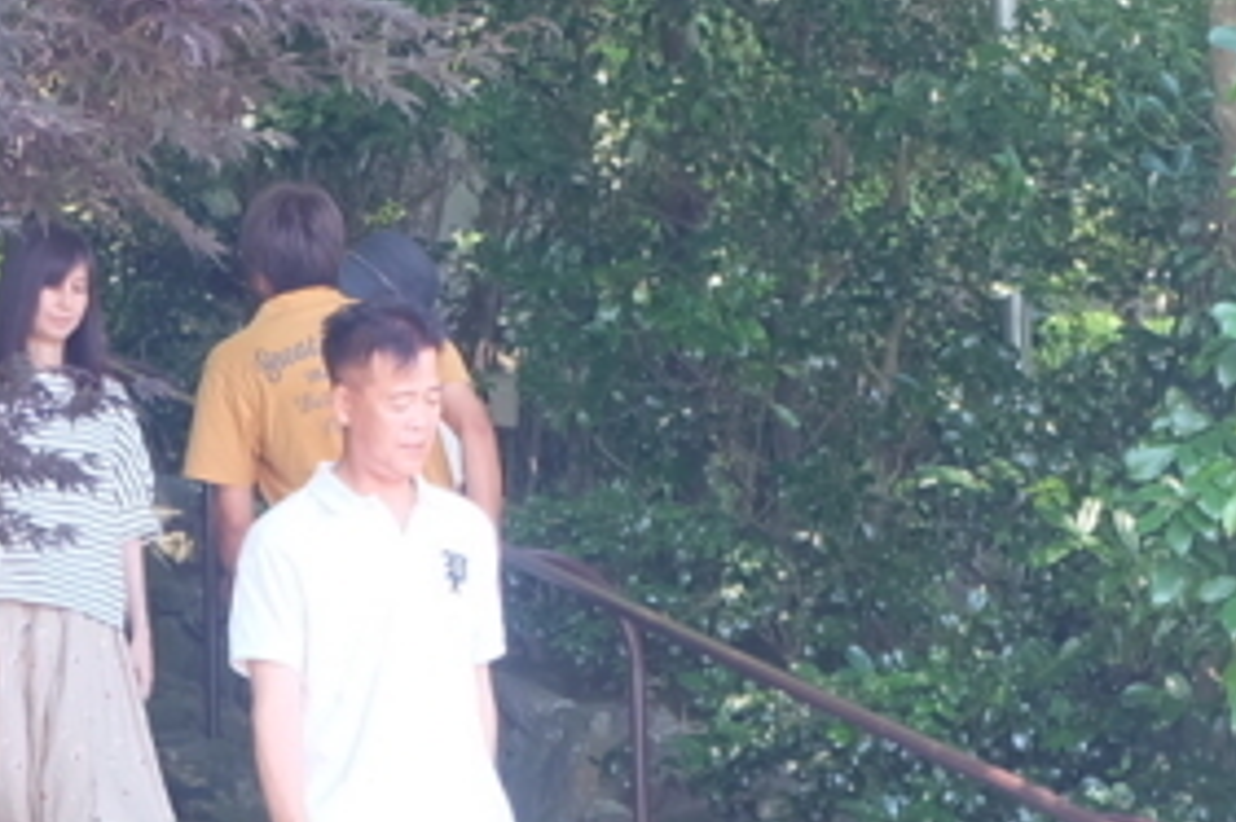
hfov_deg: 13.8
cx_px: -75
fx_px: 5010
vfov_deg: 9.4
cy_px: 174
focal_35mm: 146
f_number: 4.5
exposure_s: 1/60
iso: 400
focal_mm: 26.9
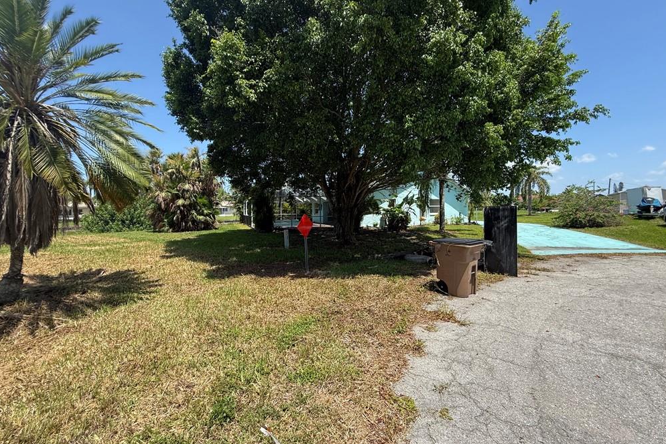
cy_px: 214
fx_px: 278
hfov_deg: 100.4
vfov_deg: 77.3
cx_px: 331
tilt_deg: -0.4
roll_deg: +1.4
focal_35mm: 15
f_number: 2.2
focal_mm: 2.22
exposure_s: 1/619
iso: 50
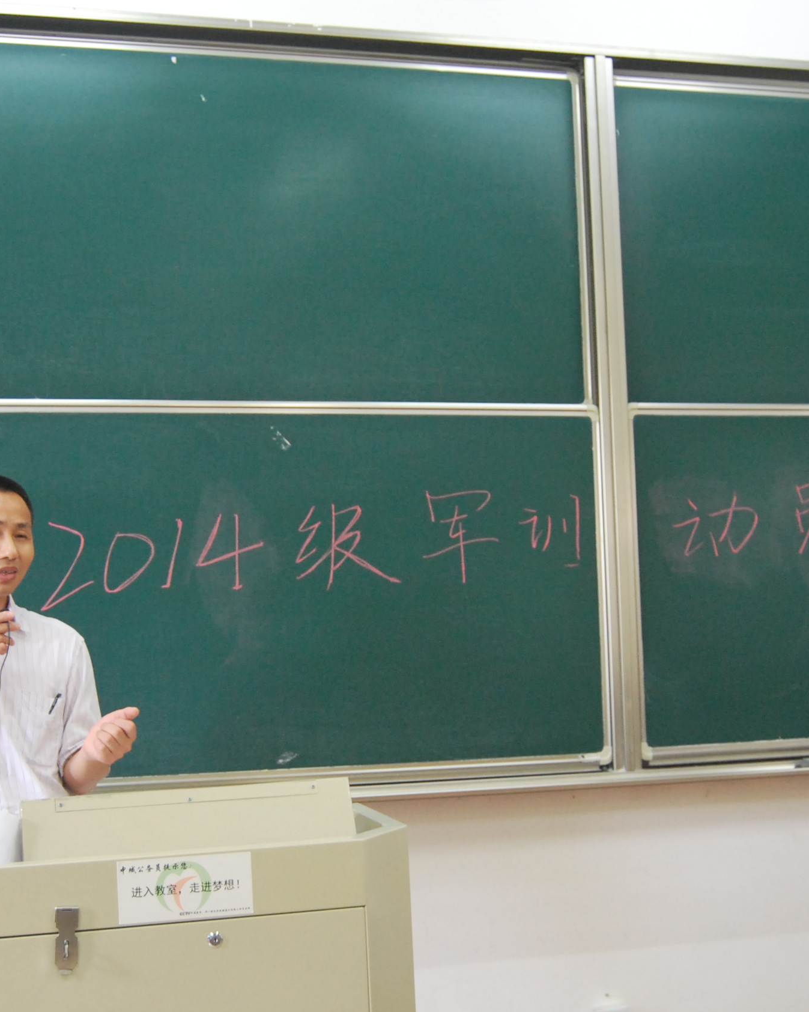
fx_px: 1670
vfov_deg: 33.7
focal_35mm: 56
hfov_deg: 27.1
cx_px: 309
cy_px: 554
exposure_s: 1/30
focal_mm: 23
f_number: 3.8
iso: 800
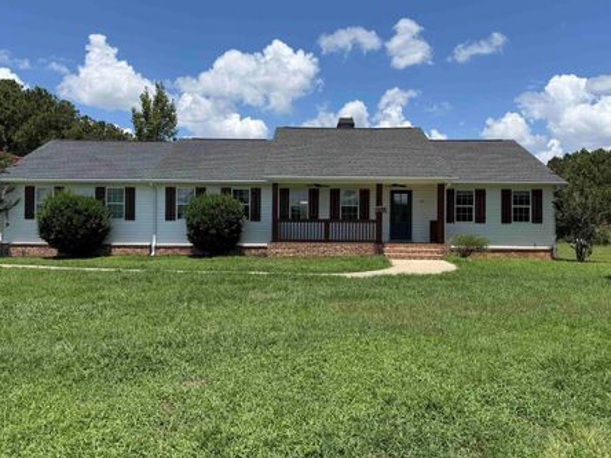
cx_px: 306
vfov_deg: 51.3
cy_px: 215
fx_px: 477
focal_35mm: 27
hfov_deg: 65.3
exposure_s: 1/5319
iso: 80
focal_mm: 6.76
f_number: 1.78
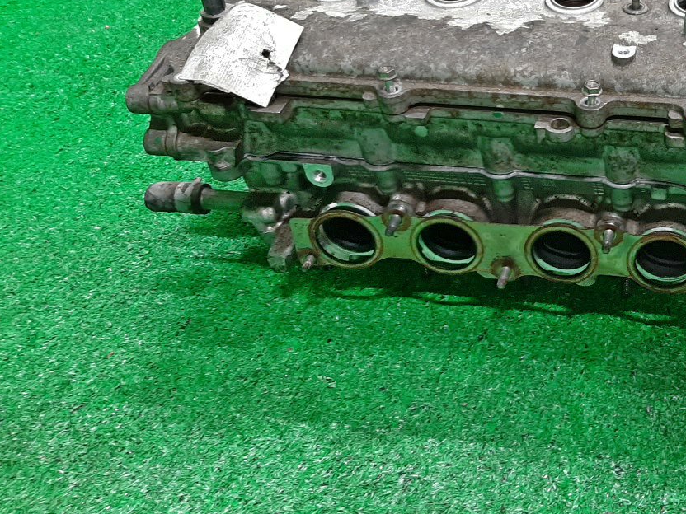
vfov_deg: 32.1
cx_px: 587
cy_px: 213
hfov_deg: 39.7
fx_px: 892
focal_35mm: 45
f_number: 1.7
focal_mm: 3.93
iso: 177
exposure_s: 1/50
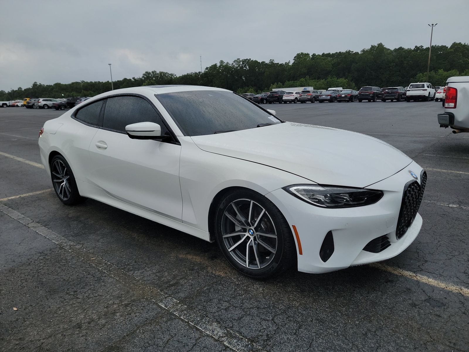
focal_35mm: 24
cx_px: 234
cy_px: 176
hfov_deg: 71.6
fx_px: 325
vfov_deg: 56.8
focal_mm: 6.7
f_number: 1.8
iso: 50
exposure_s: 1/371
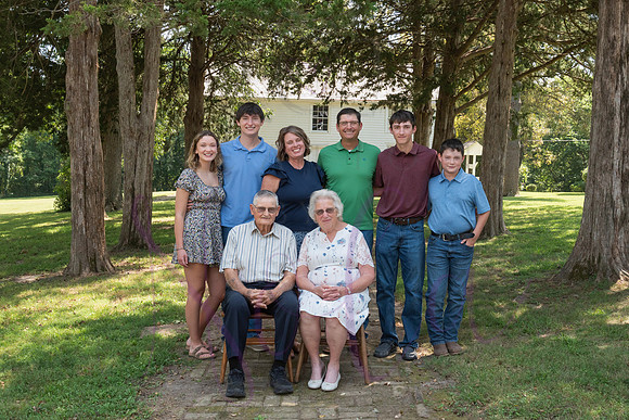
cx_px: 314
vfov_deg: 31.9
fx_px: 734
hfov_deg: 46.4
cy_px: 210
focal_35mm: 42
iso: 500
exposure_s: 1/320
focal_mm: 42
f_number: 10
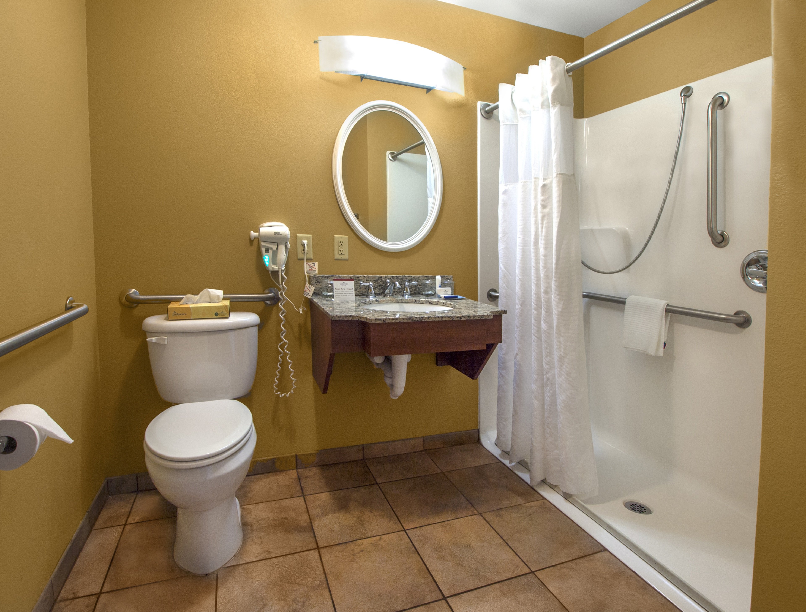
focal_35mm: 18
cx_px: 403
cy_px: 306
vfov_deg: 72.0
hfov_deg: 87.5
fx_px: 421
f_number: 6.3
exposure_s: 1/5
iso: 100
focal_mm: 9
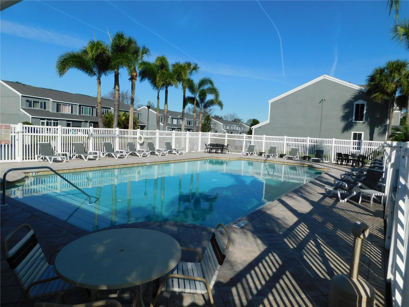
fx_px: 272
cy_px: 154
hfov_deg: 73.9
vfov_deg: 58.9
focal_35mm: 23
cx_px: 204
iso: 125
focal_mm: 4
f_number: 6
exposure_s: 1/800
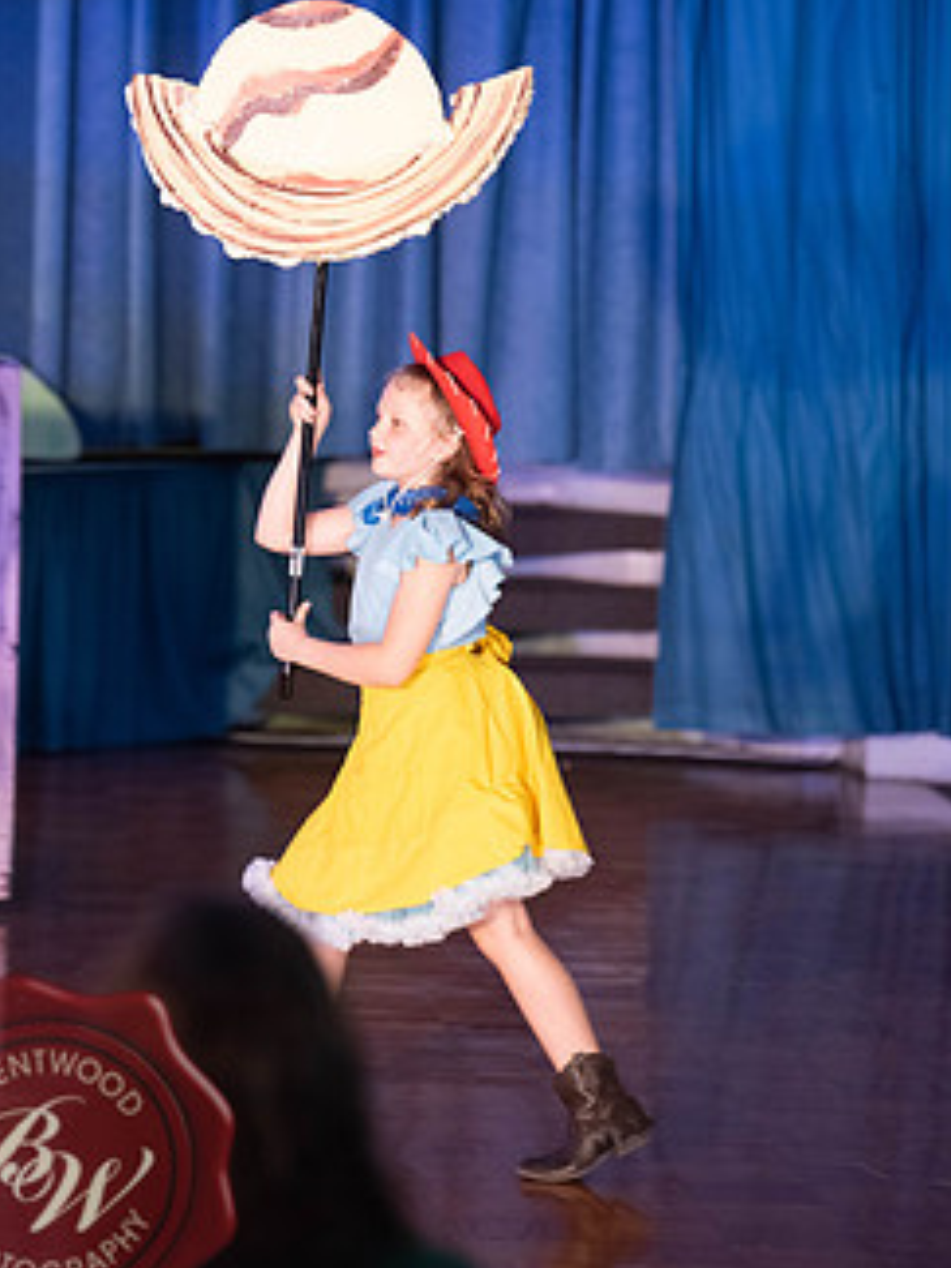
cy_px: 556
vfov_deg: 9.9
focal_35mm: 200
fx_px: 7326
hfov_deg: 7.4
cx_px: 419
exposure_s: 1/160
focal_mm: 150
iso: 2000
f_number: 2.8
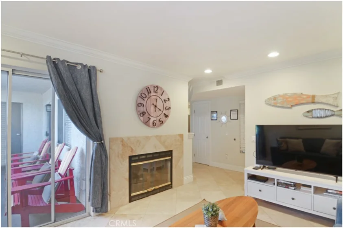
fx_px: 157
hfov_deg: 95.0
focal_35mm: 16
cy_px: 114
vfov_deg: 71.9
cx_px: 172
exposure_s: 1/25
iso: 100
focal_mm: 11
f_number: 2.8
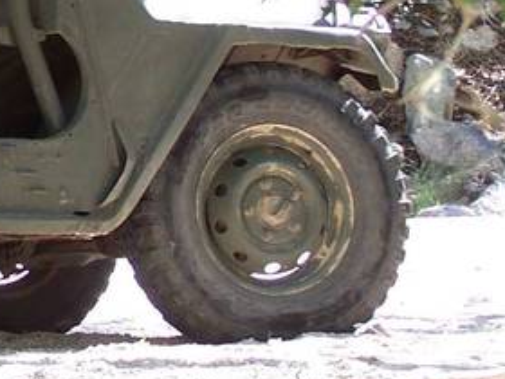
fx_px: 2830
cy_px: -2
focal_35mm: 194
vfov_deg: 7.6
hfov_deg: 9.9
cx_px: -220
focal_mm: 11.1
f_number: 3.2
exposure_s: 1/90
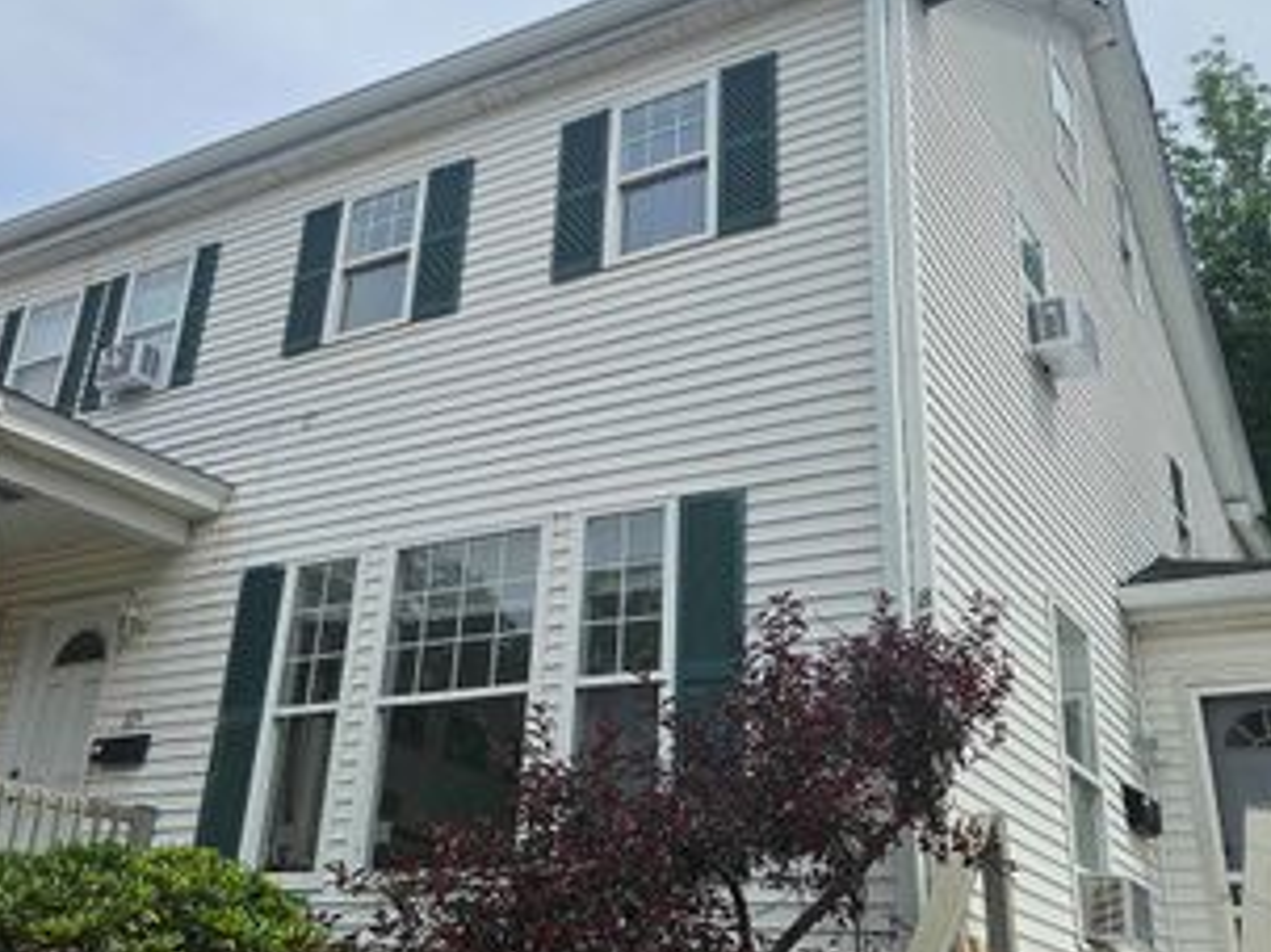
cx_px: 529
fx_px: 1395
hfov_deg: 48.8
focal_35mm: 38
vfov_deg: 37.2
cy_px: 300
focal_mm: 5.4
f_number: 1.8
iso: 25
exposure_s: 1/4210
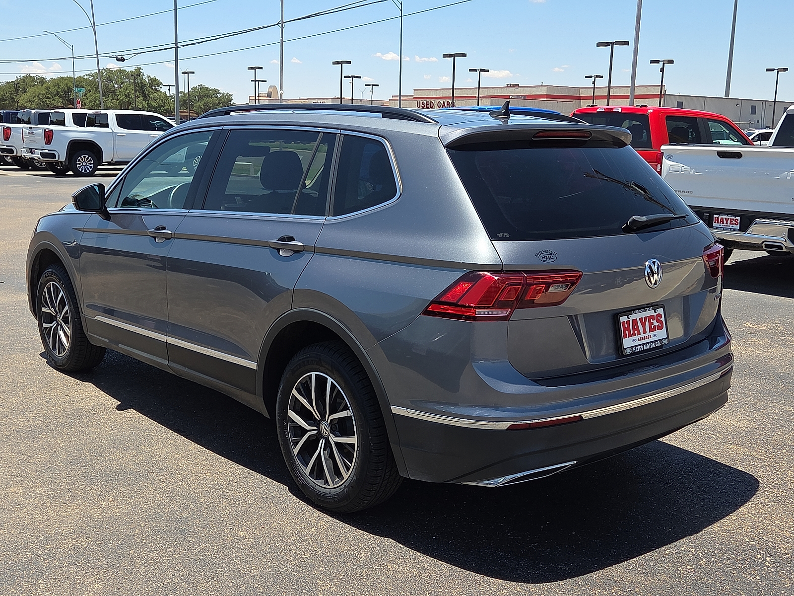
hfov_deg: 47.9
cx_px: 397
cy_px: 298
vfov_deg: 36.8
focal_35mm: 39
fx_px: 895
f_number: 1.8
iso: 76
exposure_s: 1/3333
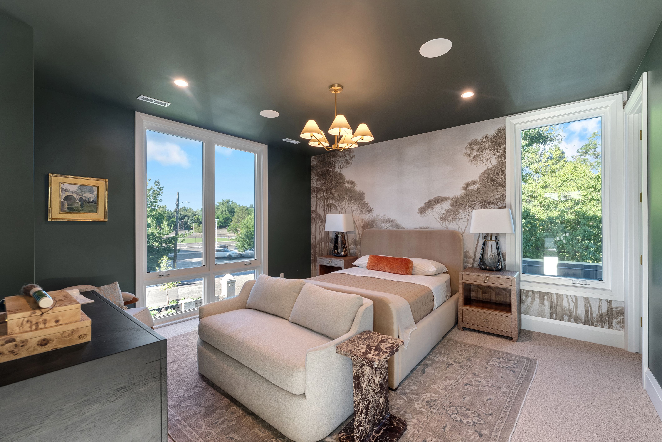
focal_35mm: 15
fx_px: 280
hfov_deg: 99.6
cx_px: 331
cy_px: 221
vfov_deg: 76.7
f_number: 7.1
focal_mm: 15.2
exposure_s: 1/200
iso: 400
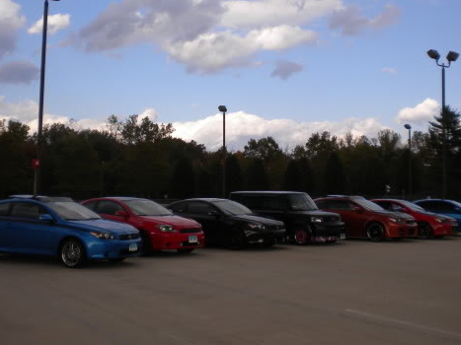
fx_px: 639
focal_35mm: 48
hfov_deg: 39.7
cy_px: 135
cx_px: 232
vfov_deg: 30.2
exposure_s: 1/587
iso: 80
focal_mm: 6.3
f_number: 4.6
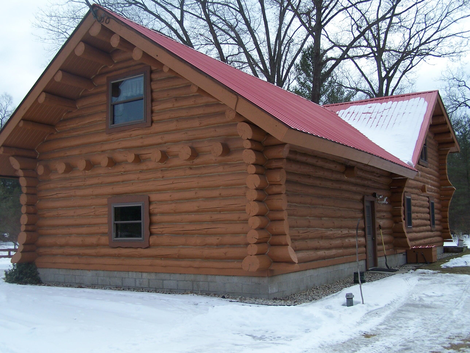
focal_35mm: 38
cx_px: 235
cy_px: 176
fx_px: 516
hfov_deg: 49.0
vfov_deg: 37.7
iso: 80
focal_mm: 6.3
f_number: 2.8
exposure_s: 1/1000
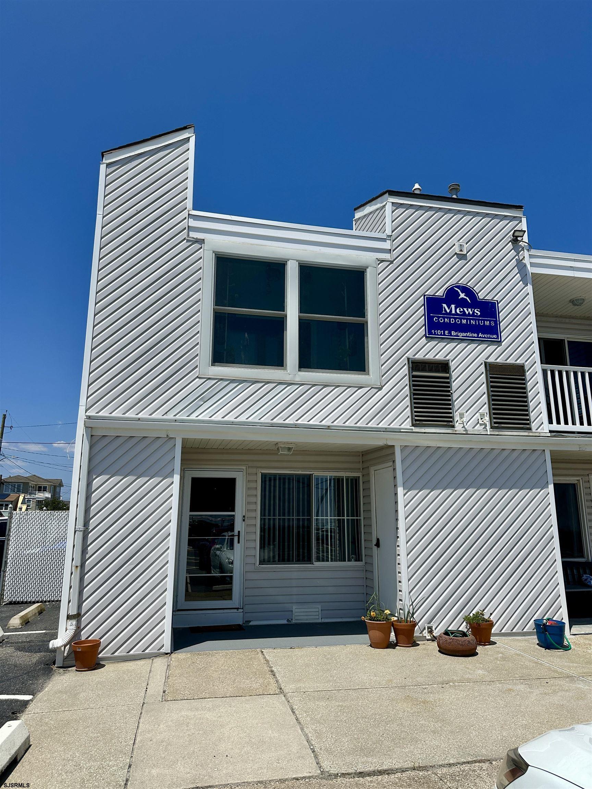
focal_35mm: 24
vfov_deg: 71.6
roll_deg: -0.9
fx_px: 547
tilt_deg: +13.5
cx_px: 296
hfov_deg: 56.8
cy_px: 394
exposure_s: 1/8197
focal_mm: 6.86
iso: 80
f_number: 1.78
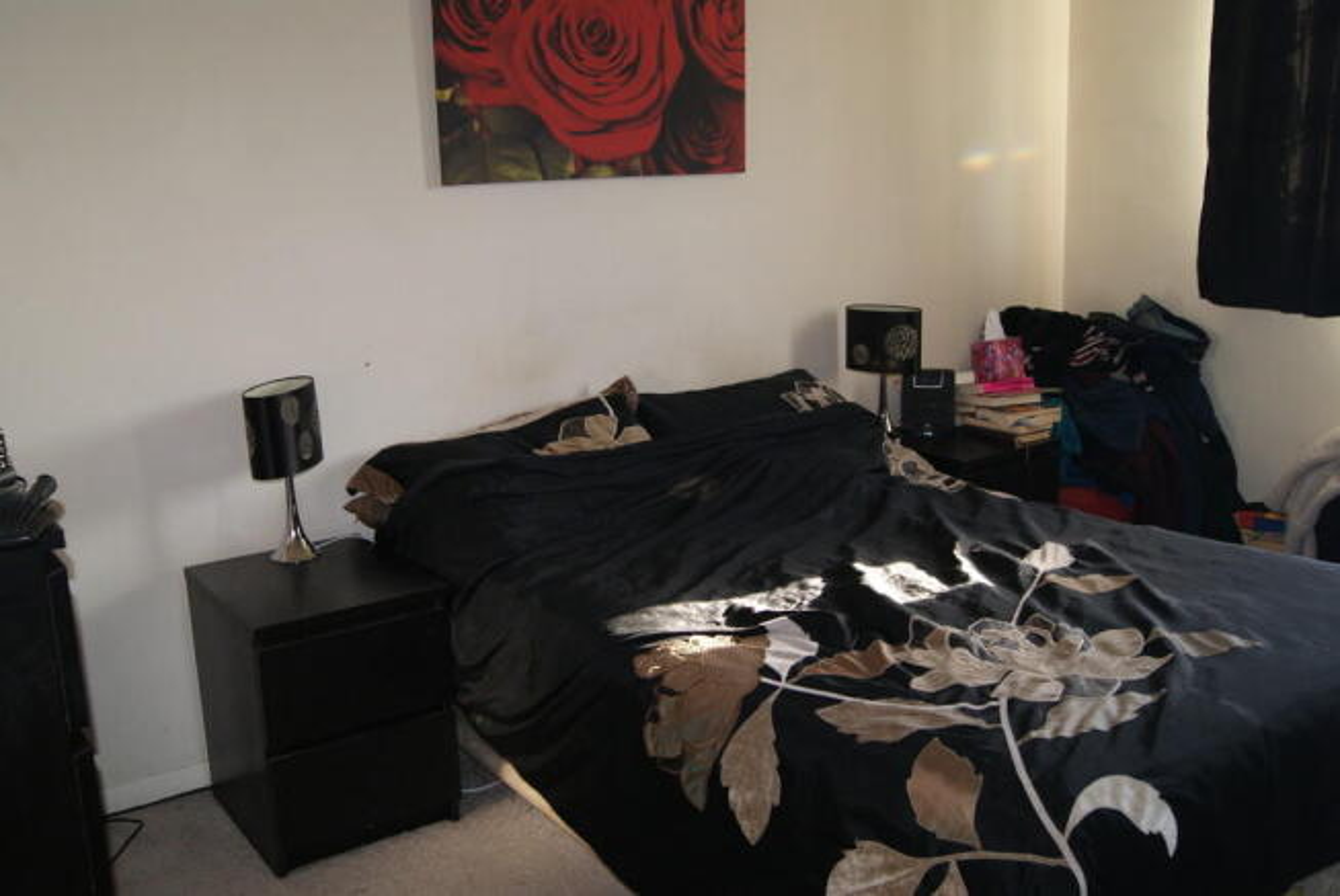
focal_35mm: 33
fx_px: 1230
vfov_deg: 40.1
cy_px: 448
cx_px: 670
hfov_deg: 57.2
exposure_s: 1/60
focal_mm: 22
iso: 400
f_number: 5.6
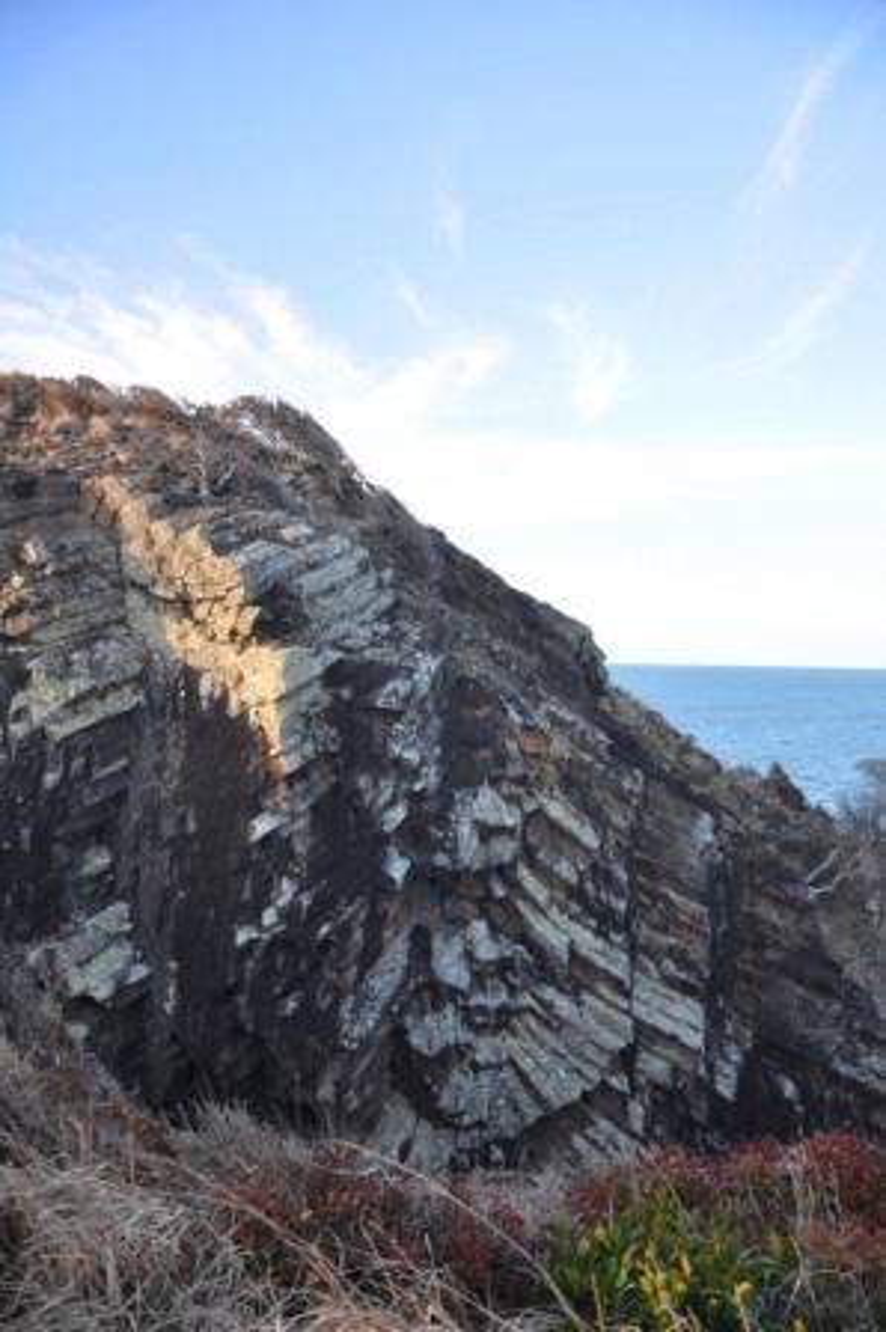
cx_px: 443
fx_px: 998
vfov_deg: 67.4
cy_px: 666
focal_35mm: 27
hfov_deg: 47.9
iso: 200
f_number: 3.5
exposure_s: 1/80
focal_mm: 18
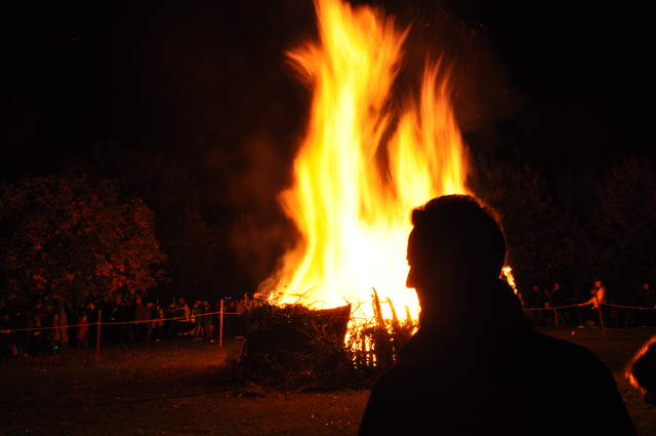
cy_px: 218
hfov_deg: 41.2
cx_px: 328
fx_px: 874
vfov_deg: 28.0
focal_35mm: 48
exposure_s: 1/10
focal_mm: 32
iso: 640
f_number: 18
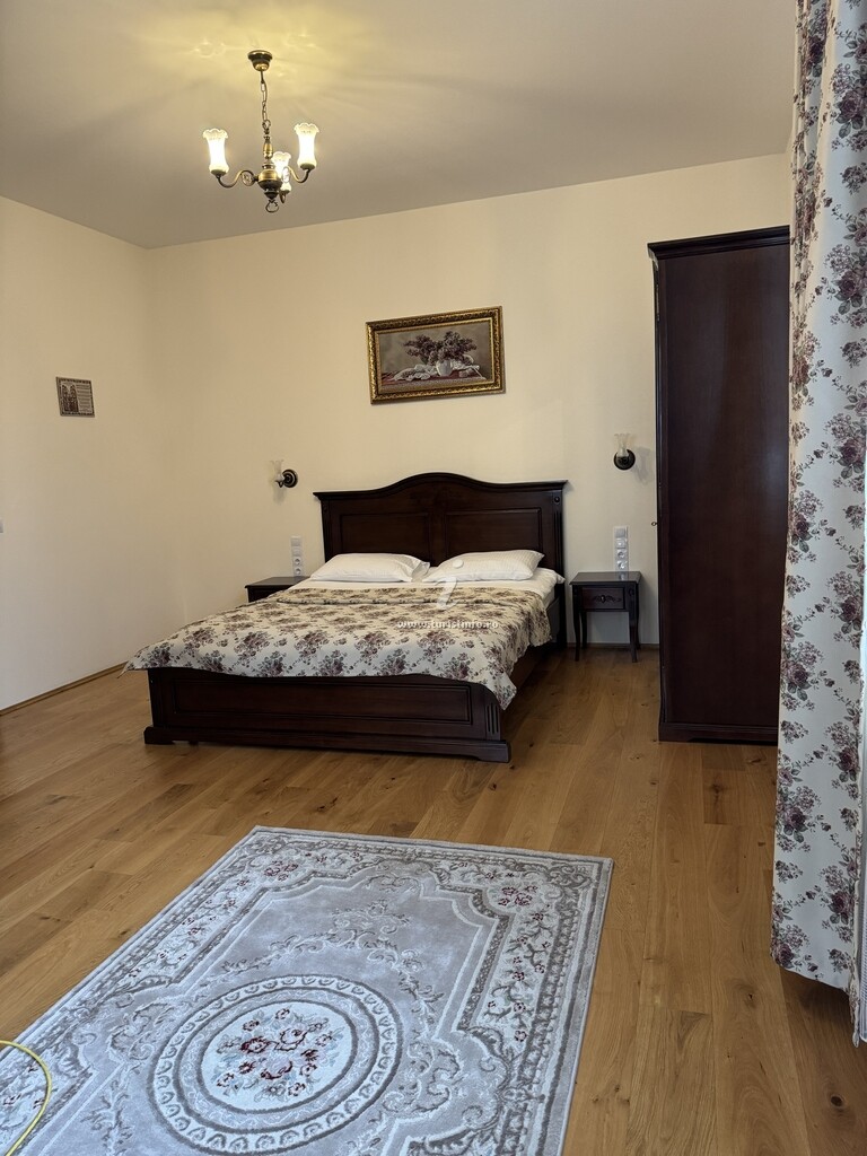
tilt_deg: -7.5
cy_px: 578
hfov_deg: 56.8
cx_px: 434
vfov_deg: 71.6
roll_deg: +3.7
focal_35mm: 24
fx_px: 801
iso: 320
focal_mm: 6.86
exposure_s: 1/60
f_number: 1.78
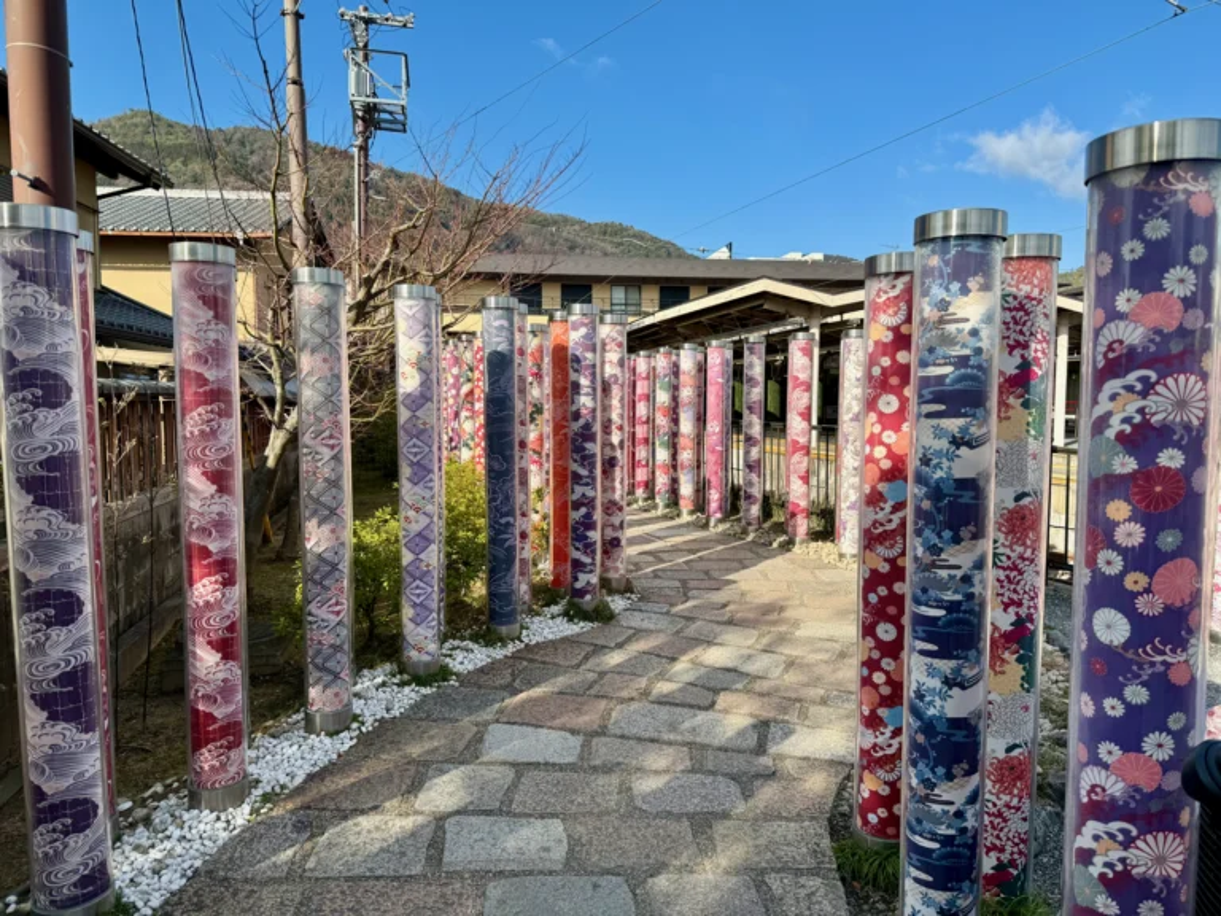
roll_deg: -0.4
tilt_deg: -3.8
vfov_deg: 56.8
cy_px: 458
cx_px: 610
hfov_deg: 71.6
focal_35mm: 24
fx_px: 847
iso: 80
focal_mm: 6.86
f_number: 1.78
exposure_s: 1/3247
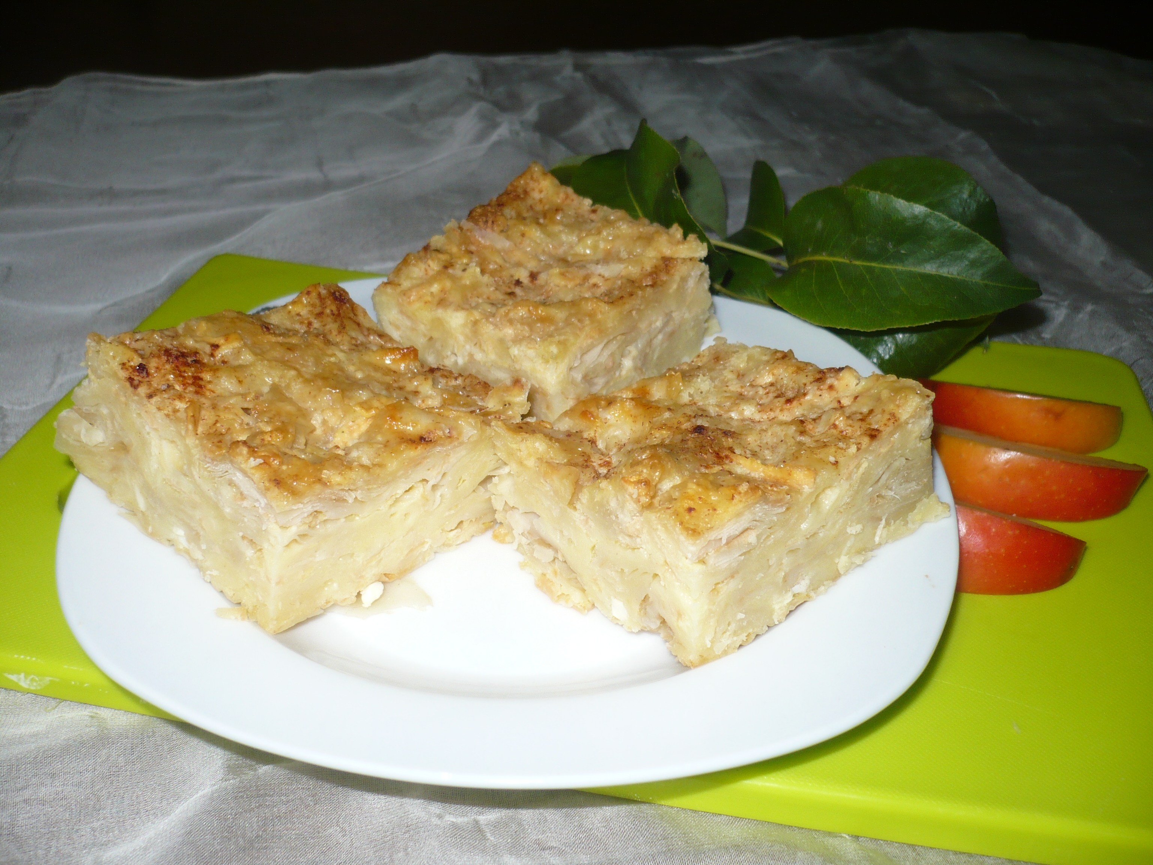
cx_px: 576
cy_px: 432
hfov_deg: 52.6
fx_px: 1166
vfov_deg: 40.7
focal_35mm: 35
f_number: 2.8
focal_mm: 5.8
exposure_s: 1/30
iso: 100
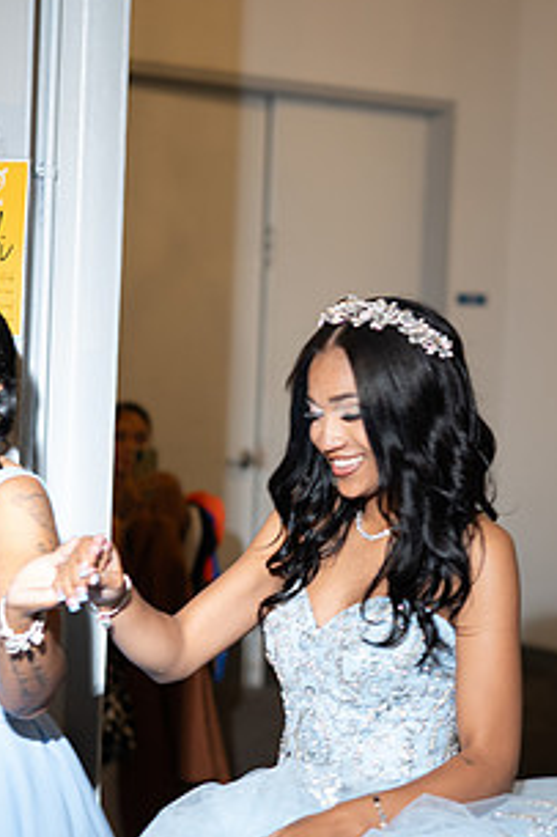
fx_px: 2300
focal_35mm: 99
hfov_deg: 13.8
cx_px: 384
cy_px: 468
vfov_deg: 20.6
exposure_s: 1/125
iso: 800
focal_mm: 50
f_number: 1.8
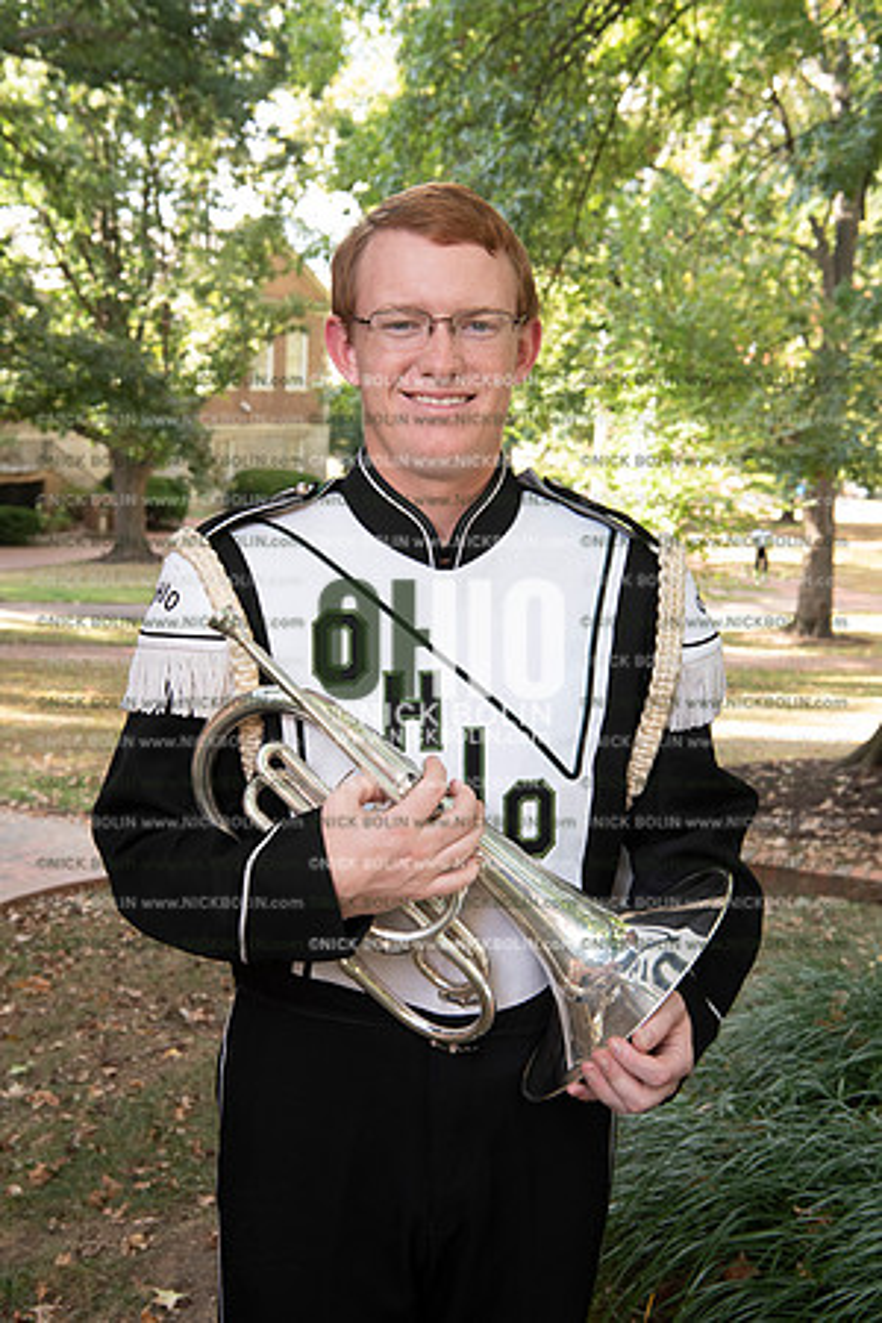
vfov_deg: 41.1
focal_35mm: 48
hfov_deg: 28.1
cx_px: 441
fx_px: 1764
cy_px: 662
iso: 800
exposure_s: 1/100
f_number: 8
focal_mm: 48
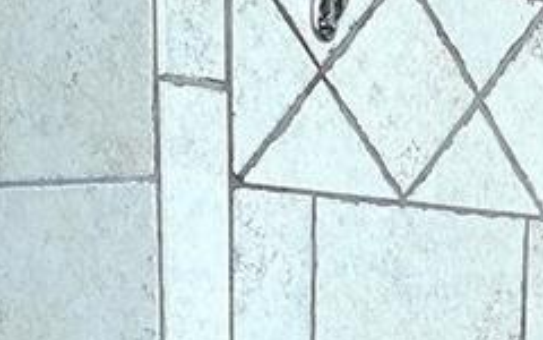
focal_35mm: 122
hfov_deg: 16.7
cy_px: 771
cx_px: 541
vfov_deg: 9.7
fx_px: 1805
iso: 800
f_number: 1.7
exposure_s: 1/120
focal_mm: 6.3
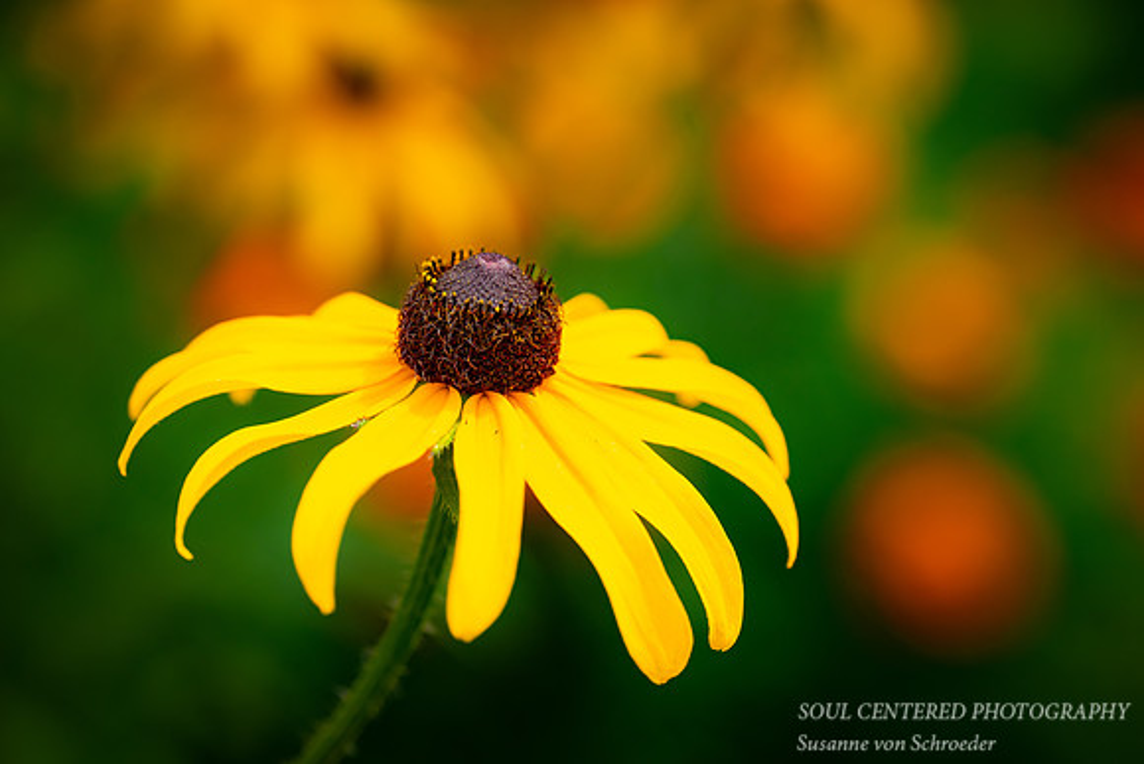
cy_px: 403
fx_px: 3691
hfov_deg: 17.6
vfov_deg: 11.8
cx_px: 523
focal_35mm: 116
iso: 500
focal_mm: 105
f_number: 5.6
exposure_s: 1/320
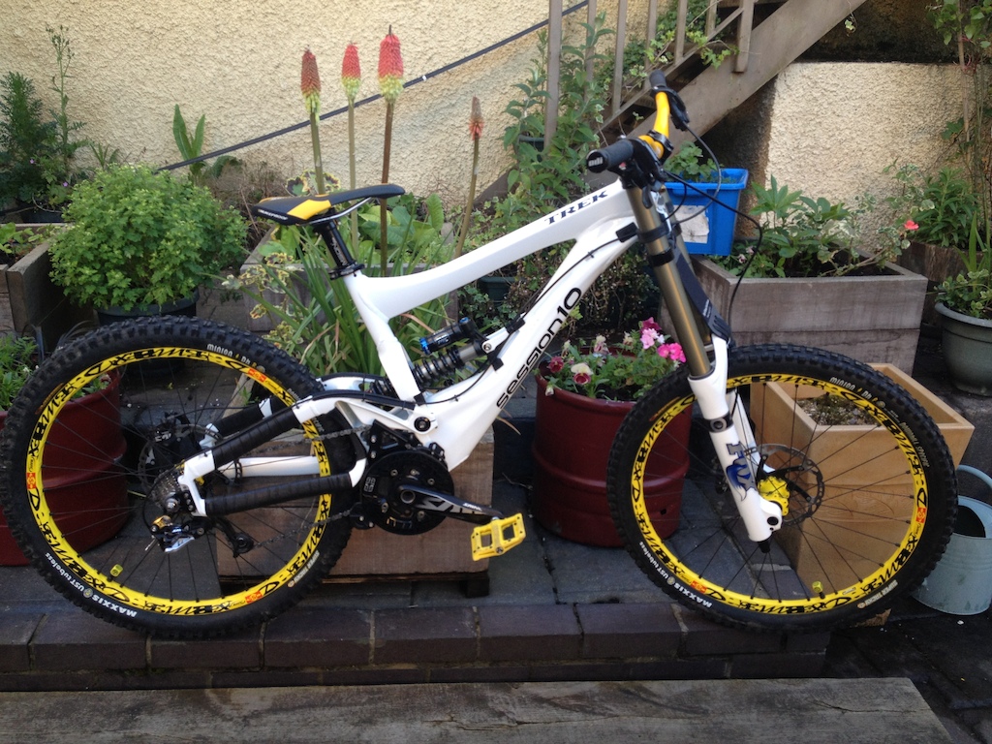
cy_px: 372
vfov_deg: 40.7
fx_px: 1003
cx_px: 496
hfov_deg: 52.6
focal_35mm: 35
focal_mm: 4.28
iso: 80
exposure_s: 1/60
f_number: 2.4
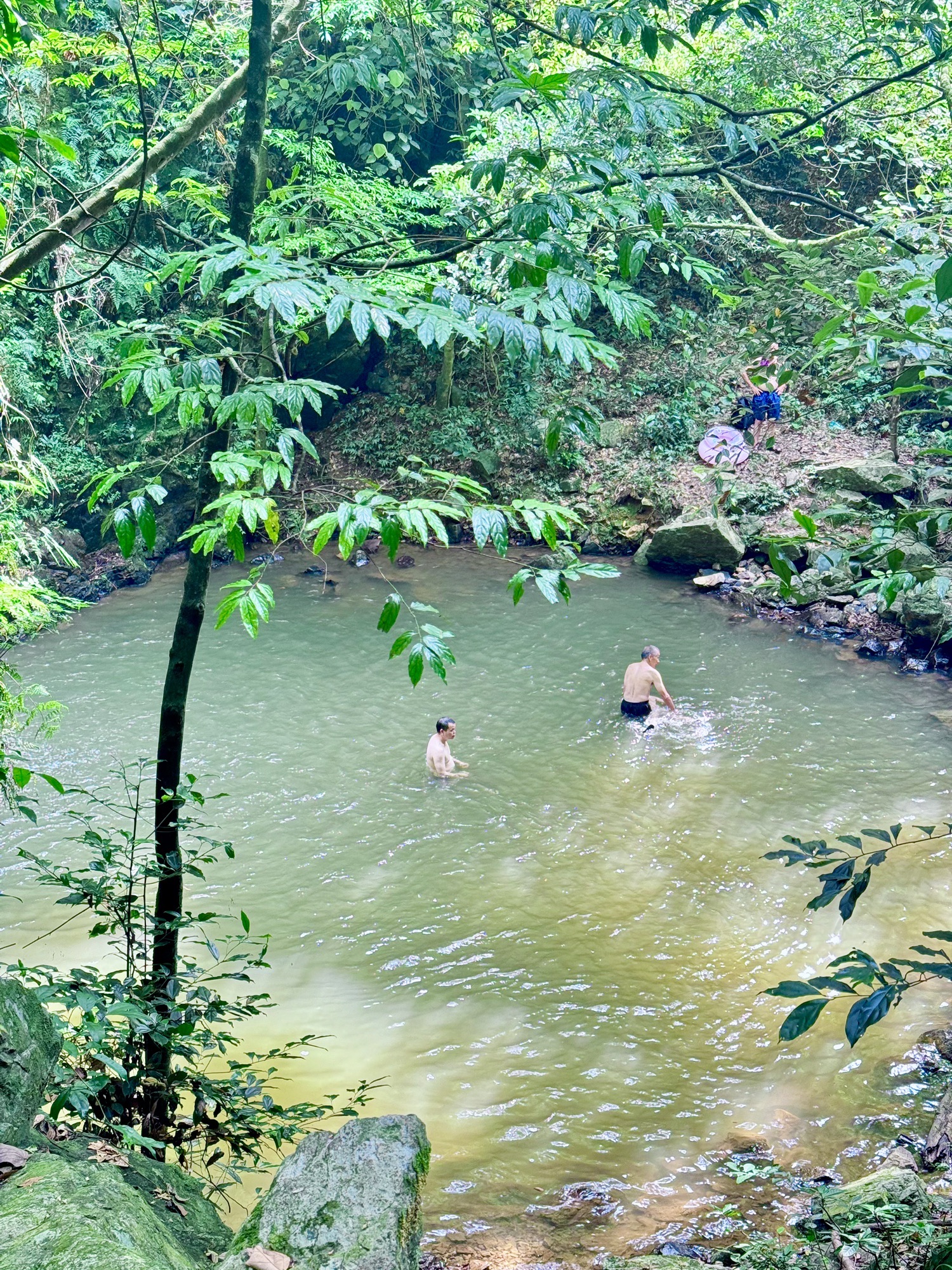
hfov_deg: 30.3
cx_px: 476
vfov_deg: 39.7
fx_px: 1760
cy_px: 635
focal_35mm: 48
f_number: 1.78
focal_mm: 6.86
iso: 100
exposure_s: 1/60
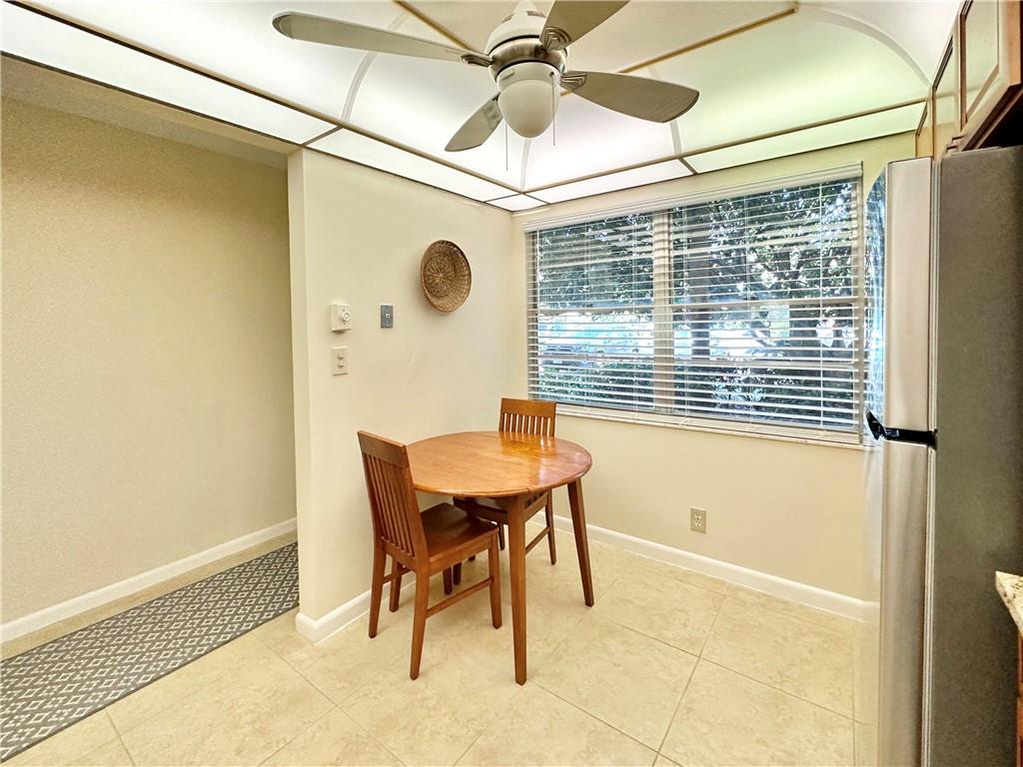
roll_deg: +0.9
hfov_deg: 102.1
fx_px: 414
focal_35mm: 14
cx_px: 512
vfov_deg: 85.7
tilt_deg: -7.6
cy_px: 384
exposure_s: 1/120
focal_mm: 2.22
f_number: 2.2
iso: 250
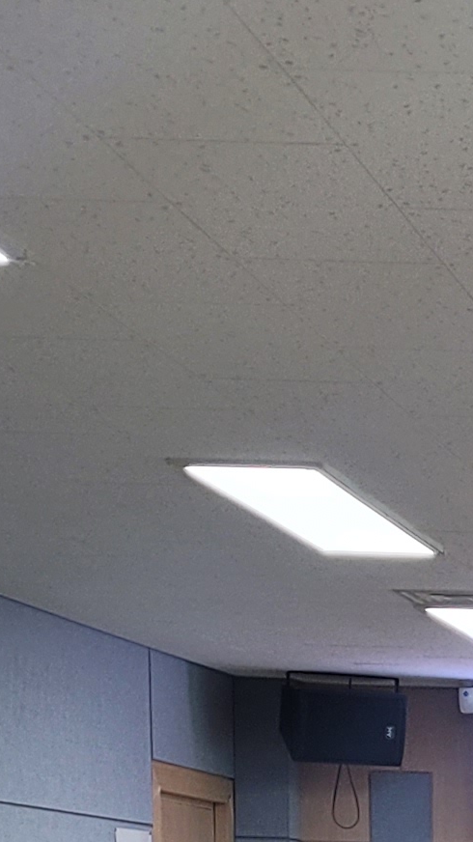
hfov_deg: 8.7
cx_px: 946
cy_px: 1392
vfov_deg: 14.8
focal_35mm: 131
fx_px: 2923
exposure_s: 1/120
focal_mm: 5.4
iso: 100
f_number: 1.8
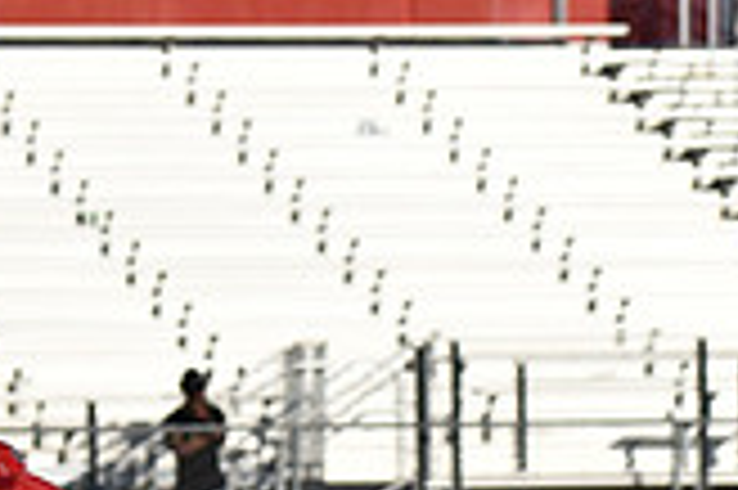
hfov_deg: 3.6
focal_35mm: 567
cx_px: -22
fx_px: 11612
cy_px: 614
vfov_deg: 2.4
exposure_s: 1/4000
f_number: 5.6
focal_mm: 160
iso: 500
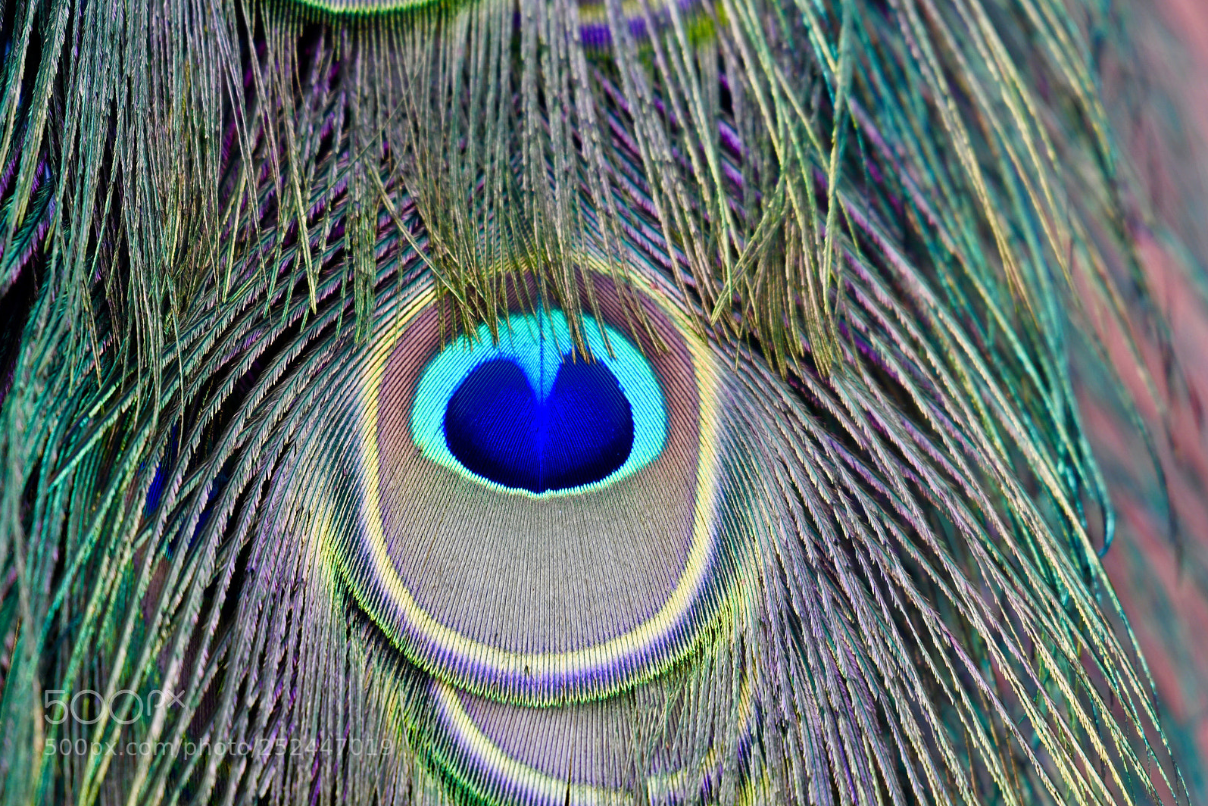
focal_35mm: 752
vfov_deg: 1.8
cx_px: 603
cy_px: 403
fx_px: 25237
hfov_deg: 2.7
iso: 720
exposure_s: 1/200
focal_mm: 500
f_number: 5.6
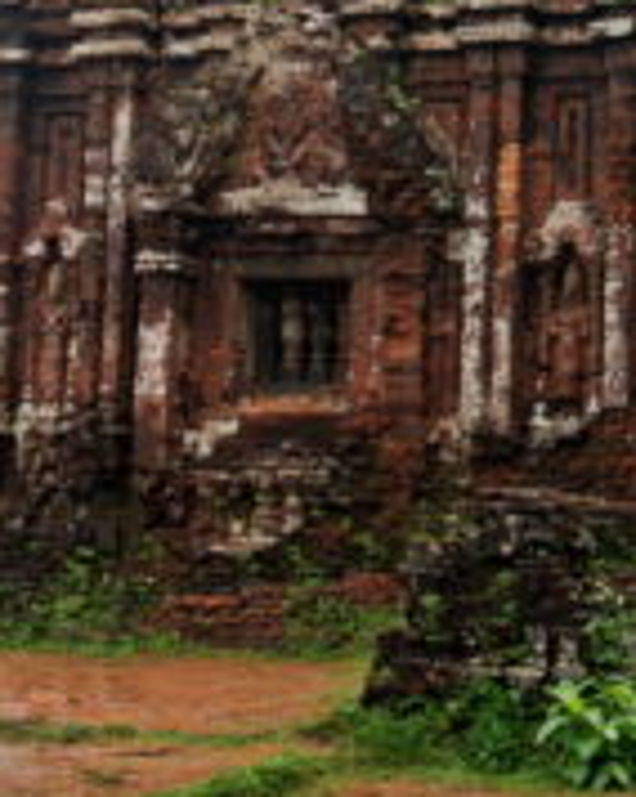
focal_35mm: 95
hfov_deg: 16.2
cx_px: 387
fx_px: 2239
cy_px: 58
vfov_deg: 19.8
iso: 100
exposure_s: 1/50
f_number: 3.8
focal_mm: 24
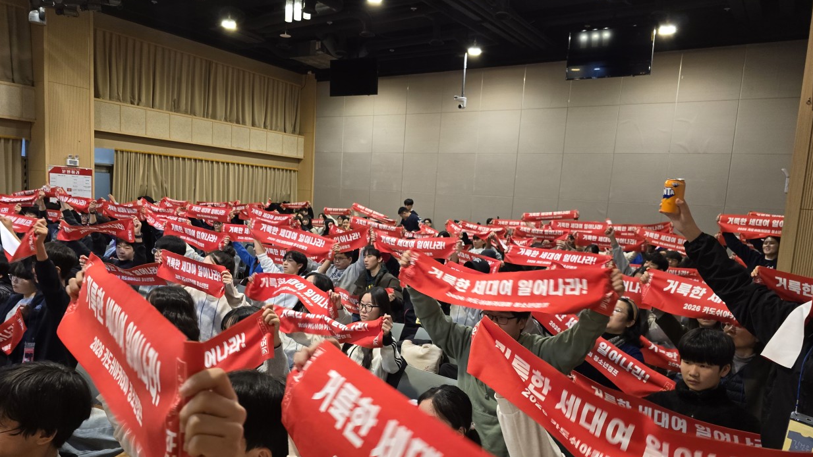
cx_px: 401
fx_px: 560
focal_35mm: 26
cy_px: 280
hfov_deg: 71.9
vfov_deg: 44.1
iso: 250
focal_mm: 6.3
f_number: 1.7
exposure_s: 1/120
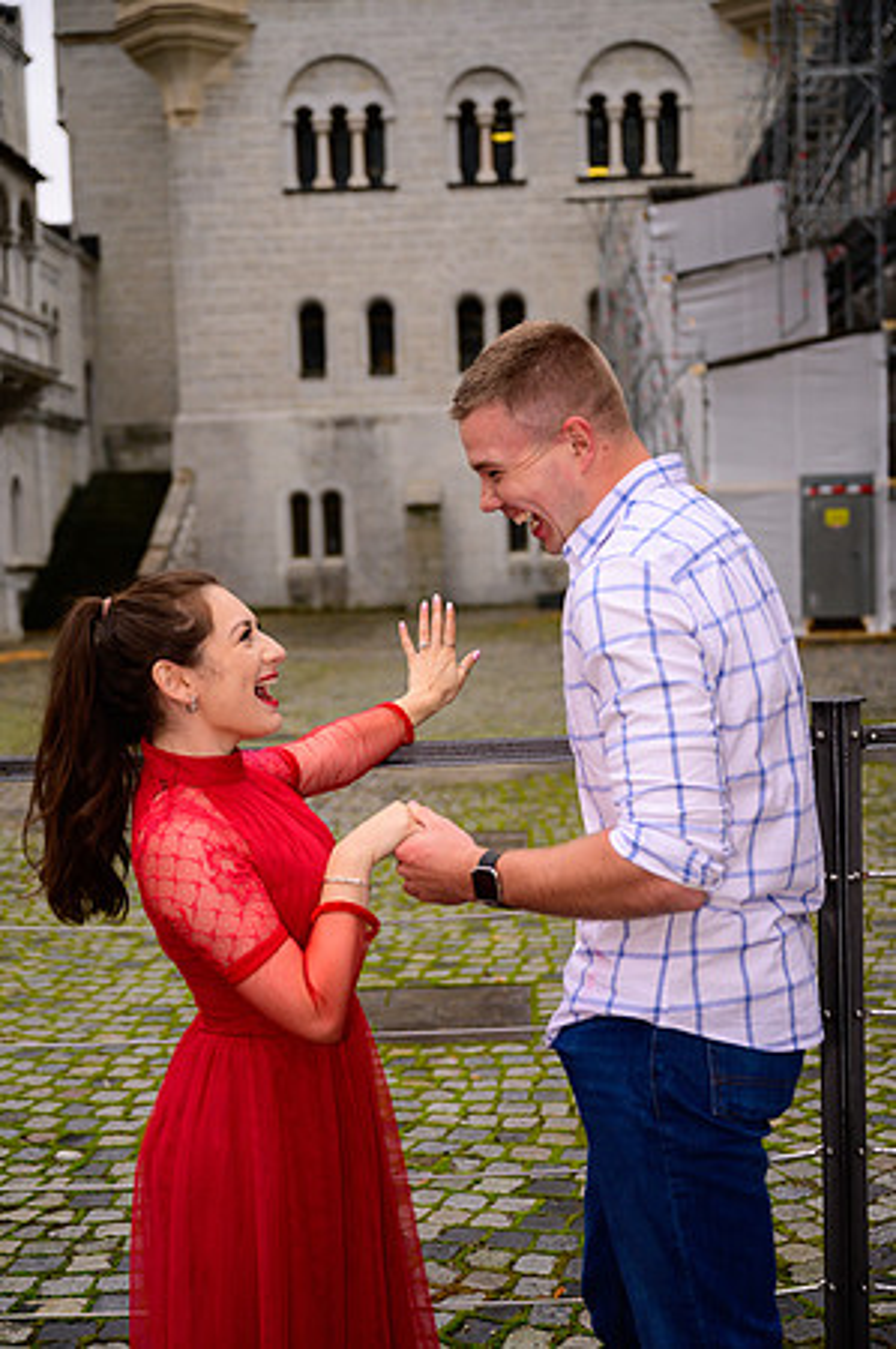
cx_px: 448
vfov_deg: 42.0
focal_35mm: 47
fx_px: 1759
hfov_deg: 28.6
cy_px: 674
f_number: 3.2
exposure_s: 1/1250
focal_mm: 47
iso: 400
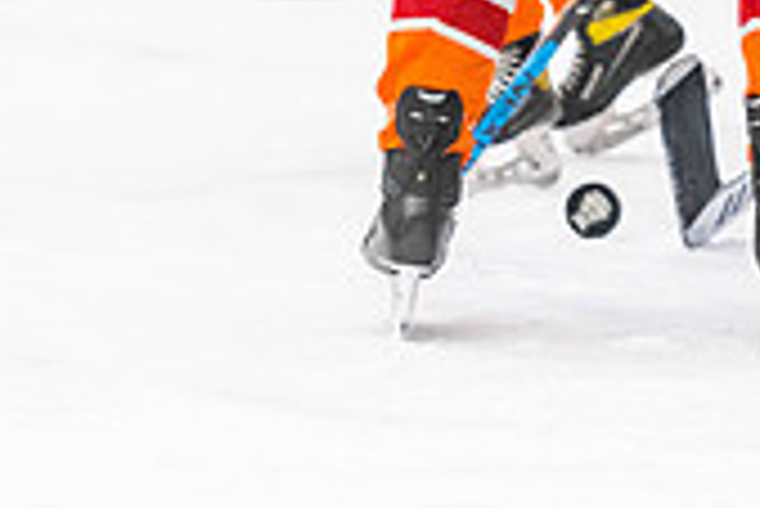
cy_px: -273
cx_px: 1259
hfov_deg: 3.6
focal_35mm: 576
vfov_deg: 2.4
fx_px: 12170
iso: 2500
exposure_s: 1/640
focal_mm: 135
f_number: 2.8
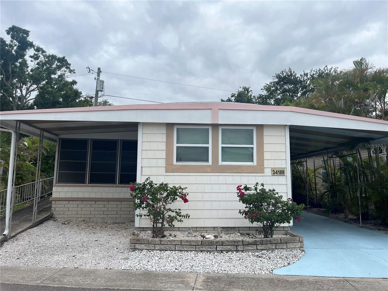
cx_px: 194
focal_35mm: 26
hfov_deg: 67.3
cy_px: 146
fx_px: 291
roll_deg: -0.8
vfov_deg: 53.1
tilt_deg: +6.5
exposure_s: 1/1372
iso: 50
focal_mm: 5.1
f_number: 1.6
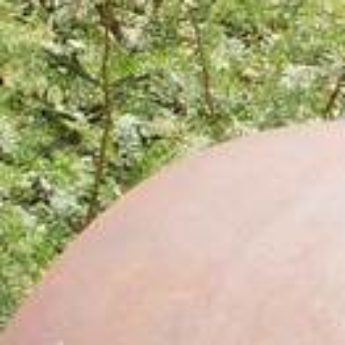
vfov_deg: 1.8
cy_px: 411
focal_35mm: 996
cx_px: 1306
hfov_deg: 1.7
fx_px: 11231
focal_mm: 20.3
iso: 125
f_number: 4.8
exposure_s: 1/400
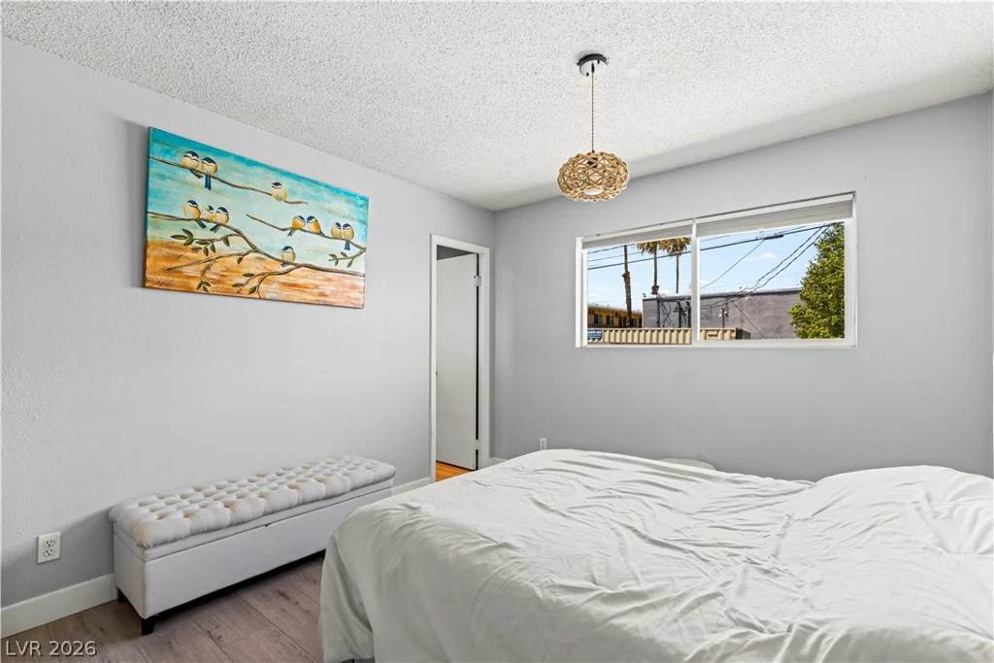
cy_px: 332
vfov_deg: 73.8
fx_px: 442
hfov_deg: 96.7
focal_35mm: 16
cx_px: 497
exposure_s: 1/6
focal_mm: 16
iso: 200
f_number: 5.6
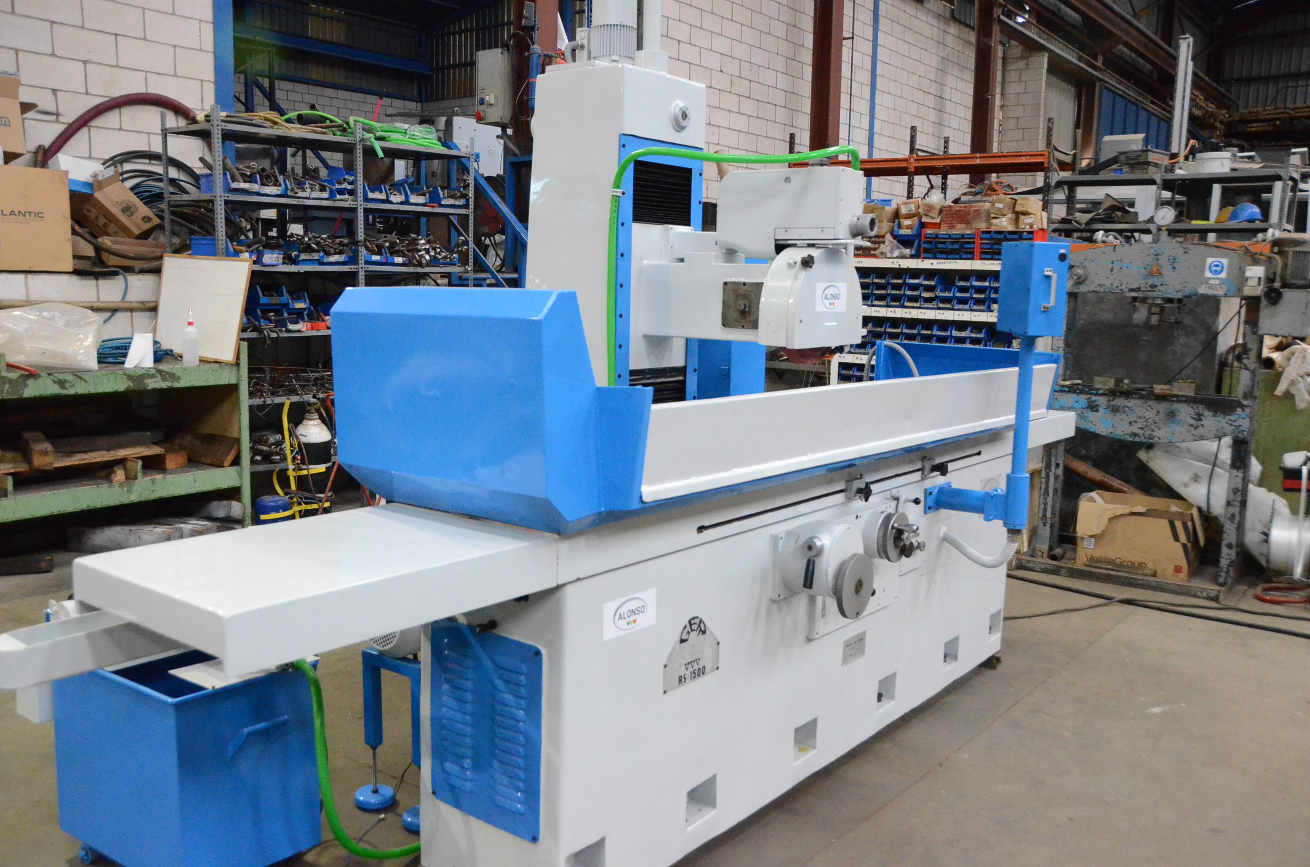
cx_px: 655
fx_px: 1089
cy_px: 434
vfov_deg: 43.4
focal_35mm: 30
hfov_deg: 62.0
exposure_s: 1/640
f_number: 3.5
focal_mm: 20
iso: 6400
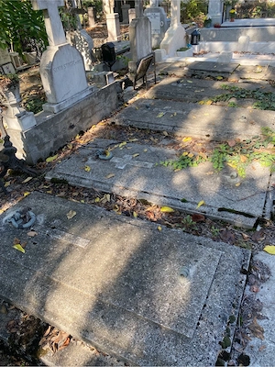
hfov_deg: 53.1
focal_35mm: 26
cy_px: 184
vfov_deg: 67.3
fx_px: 275
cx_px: 138
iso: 32
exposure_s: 1/235
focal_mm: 4.25
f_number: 1.8
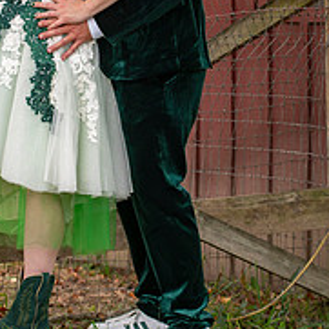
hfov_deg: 8.8
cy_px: 36
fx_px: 2129
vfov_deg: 8.8
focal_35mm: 198
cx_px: 107
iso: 160
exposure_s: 1/125
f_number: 3.2
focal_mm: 70
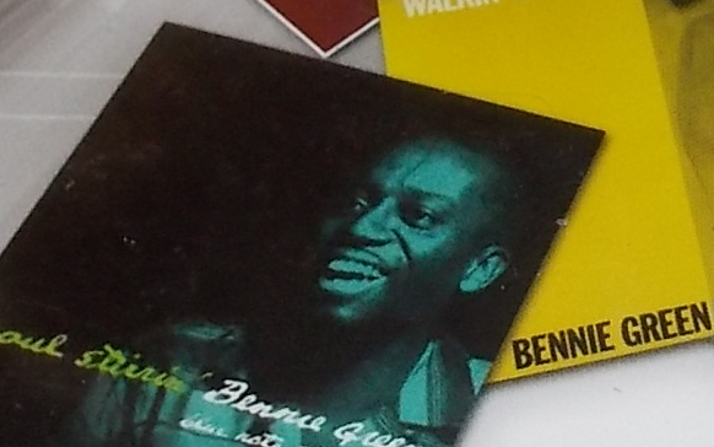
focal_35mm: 120
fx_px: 2336
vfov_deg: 10.9
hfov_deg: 16.8
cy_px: 140
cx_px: 808
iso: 200
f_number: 3.3
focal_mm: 4.1
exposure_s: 1/30
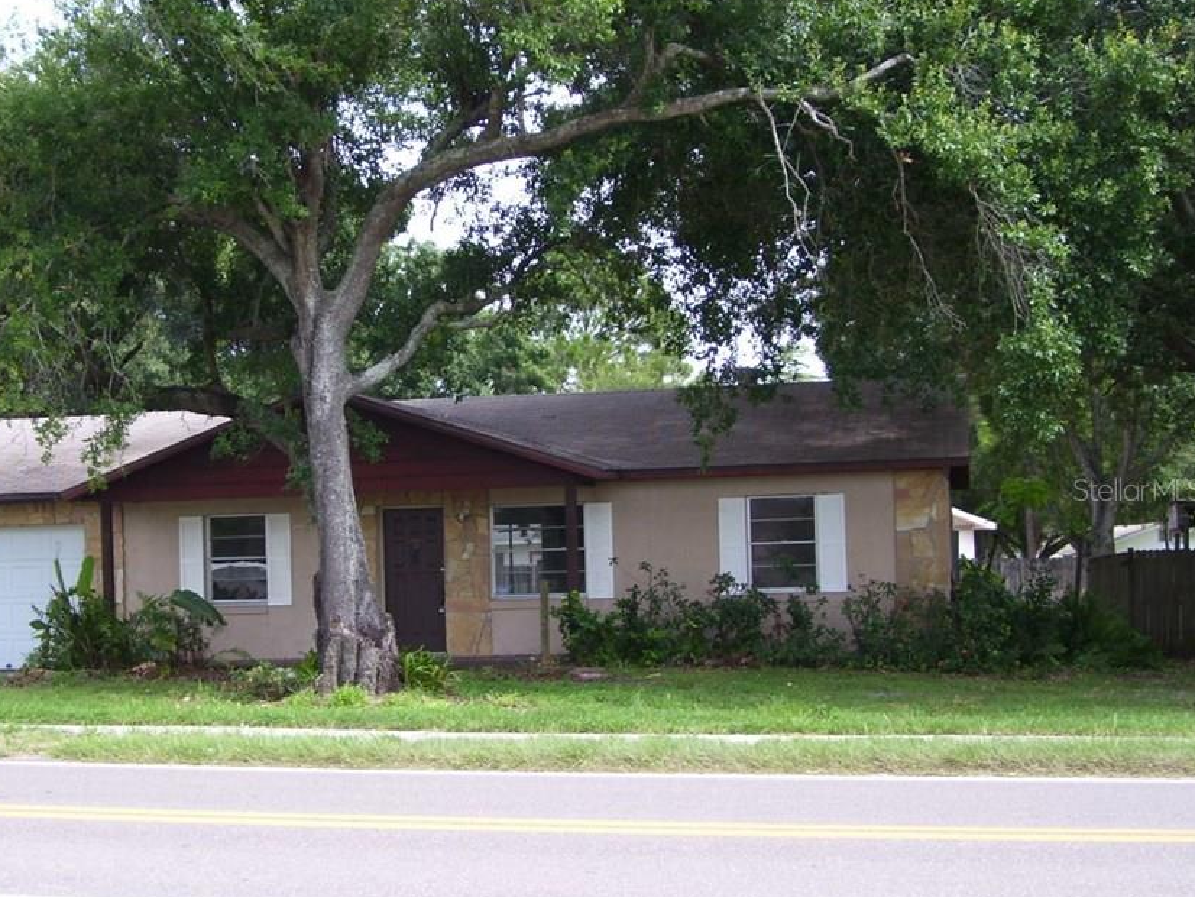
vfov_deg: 25.7
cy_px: 489
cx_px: 469
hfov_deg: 33.6
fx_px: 1968
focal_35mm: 57
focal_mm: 7.6
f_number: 3
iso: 80
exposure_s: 1/350
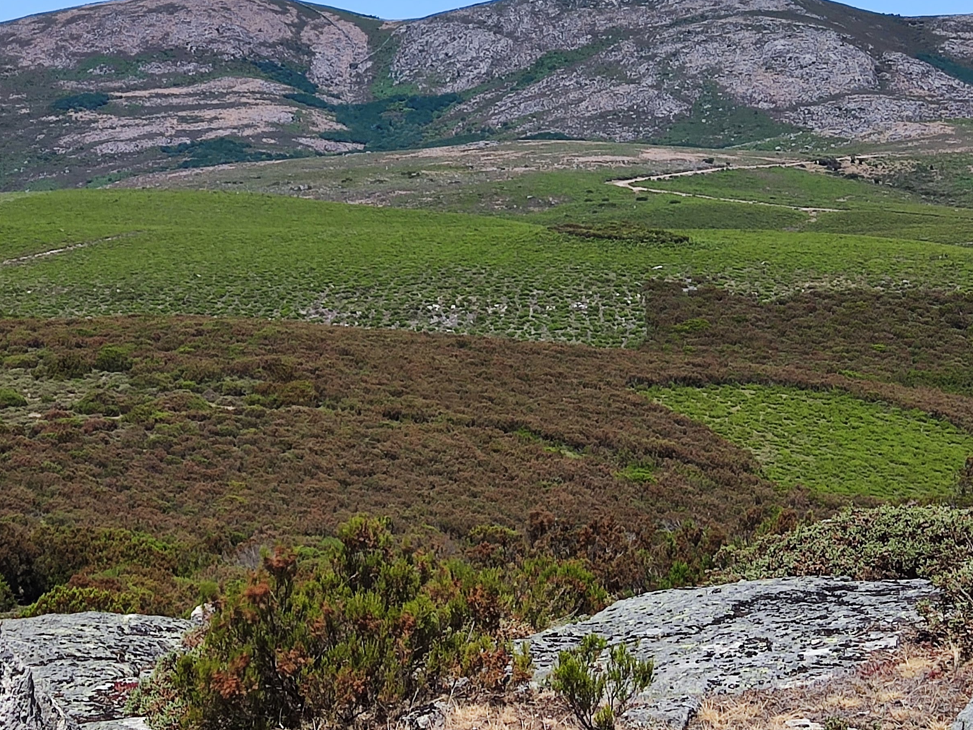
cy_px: 148
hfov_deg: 22.9
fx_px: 2389
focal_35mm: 85
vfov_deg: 17.2
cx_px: 309
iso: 50
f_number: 1.79
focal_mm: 4.71
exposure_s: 1/1493
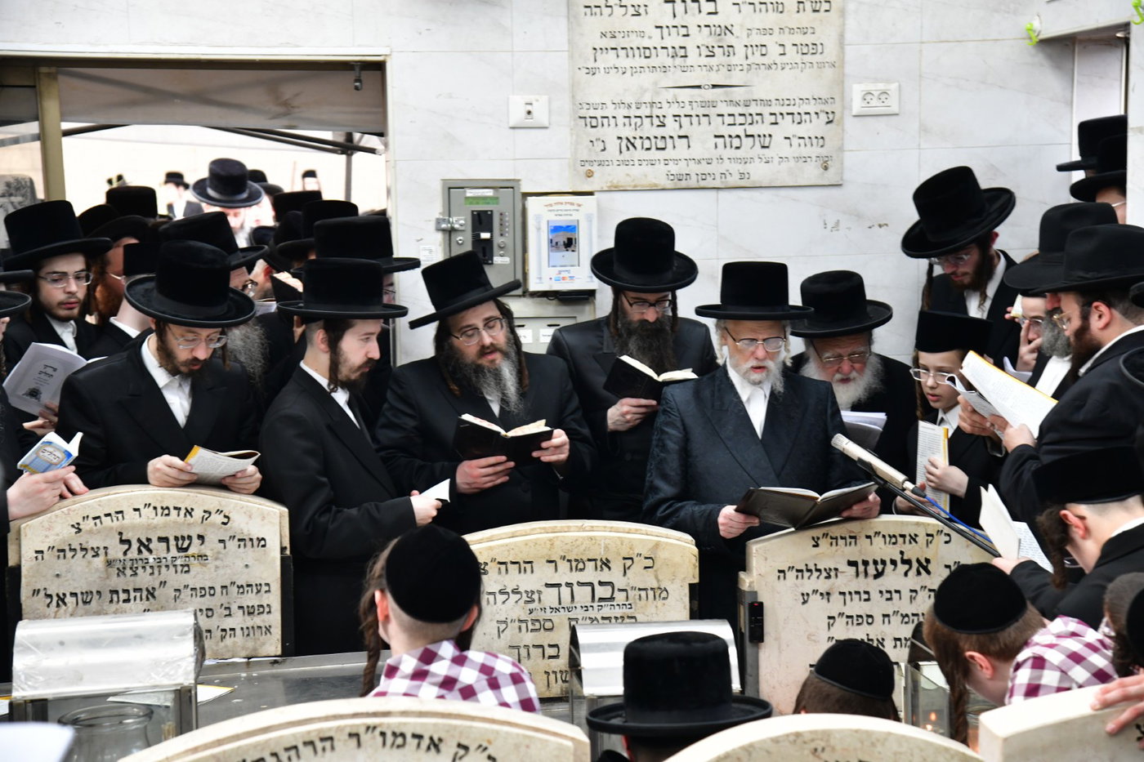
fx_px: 2383
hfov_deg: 27.0
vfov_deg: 18.2
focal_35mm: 75
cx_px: 572
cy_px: 381
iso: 1600
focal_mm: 75
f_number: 5.6
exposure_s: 1/100
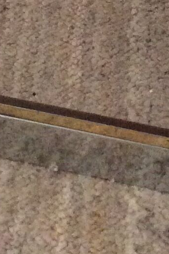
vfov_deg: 11.4
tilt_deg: -25.9
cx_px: 99
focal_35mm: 166
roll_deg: -0.7
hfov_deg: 8.3
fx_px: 1169
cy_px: -229
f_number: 2.4
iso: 250
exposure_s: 1/25
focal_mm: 3.3
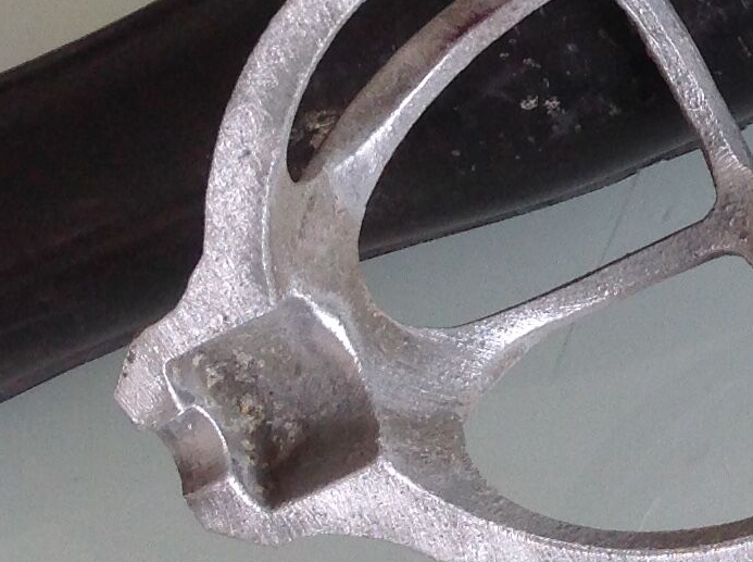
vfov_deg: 10.9
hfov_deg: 13.5
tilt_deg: -54.3
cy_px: -284
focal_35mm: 131
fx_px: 2844
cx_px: 1375
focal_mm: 4.28
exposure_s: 1/120
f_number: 2.4
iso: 64
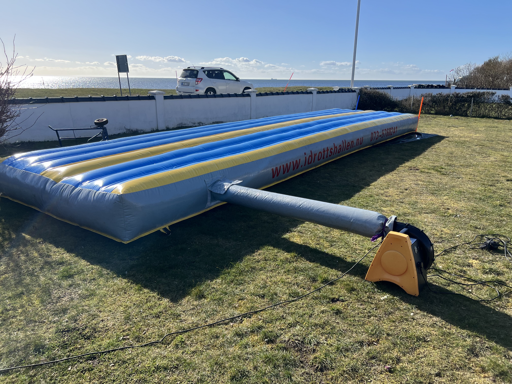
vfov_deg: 53.1
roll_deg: -0.2
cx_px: 256
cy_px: 192
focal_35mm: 26
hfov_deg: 67.3
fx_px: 385
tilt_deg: -16.4
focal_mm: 5.7
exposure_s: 1/2994
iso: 50
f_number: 1.5
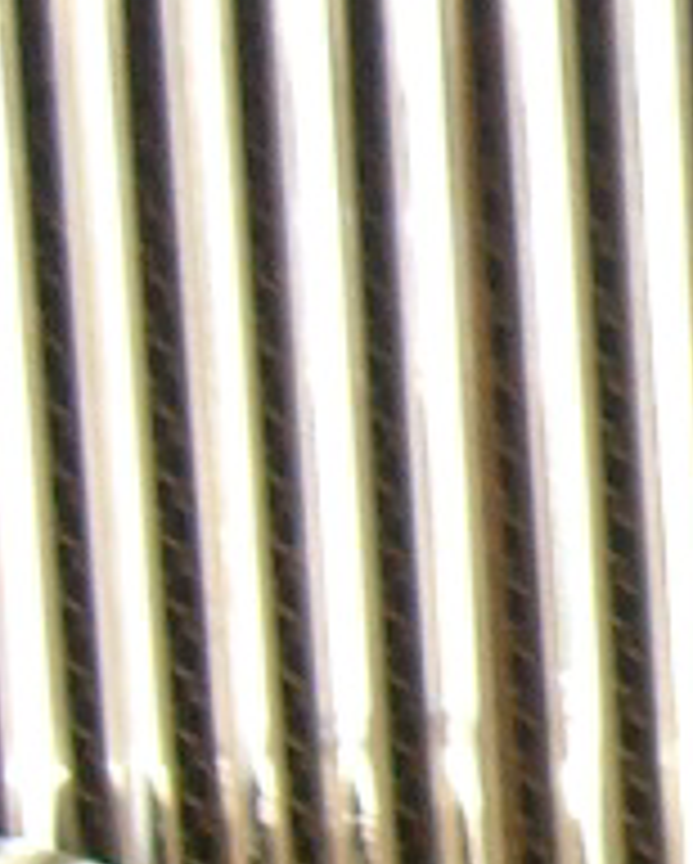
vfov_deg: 6.2
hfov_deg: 4.7
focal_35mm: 309
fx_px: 7909
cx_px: 2516
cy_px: 765
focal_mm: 7.9
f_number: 2.8
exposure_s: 1/25
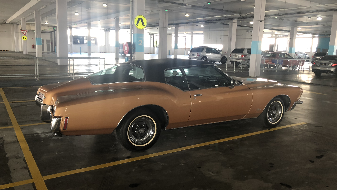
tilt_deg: -9.5
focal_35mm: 31
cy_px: 95
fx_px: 277
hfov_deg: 62.6
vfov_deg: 37.8
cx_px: 170
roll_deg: -2.0
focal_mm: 3.99
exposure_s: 1/20
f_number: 1.8
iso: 32
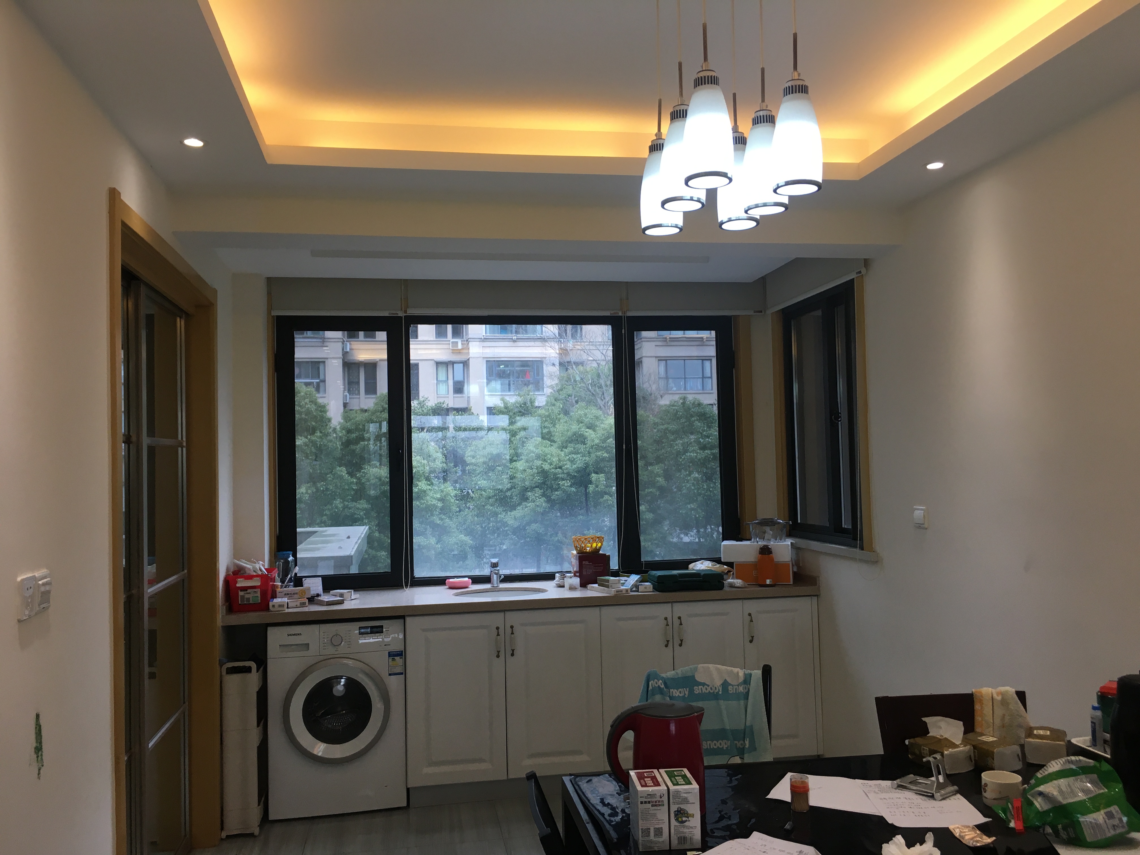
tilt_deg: +2.7
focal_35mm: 29
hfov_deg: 61.7
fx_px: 955
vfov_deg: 48.2
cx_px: 570
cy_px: 428
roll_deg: +0.8
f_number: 2.2
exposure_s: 1/33
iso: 25
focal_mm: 4.15
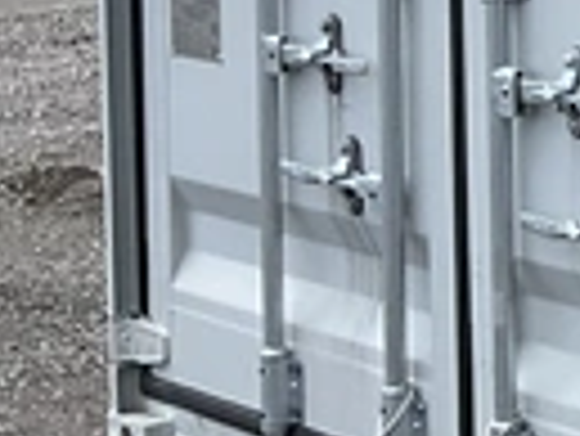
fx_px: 2818
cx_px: 1493
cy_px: -357
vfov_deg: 8.5
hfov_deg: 10.0
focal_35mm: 168
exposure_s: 1/1342
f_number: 1.8
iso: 25
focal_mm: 3
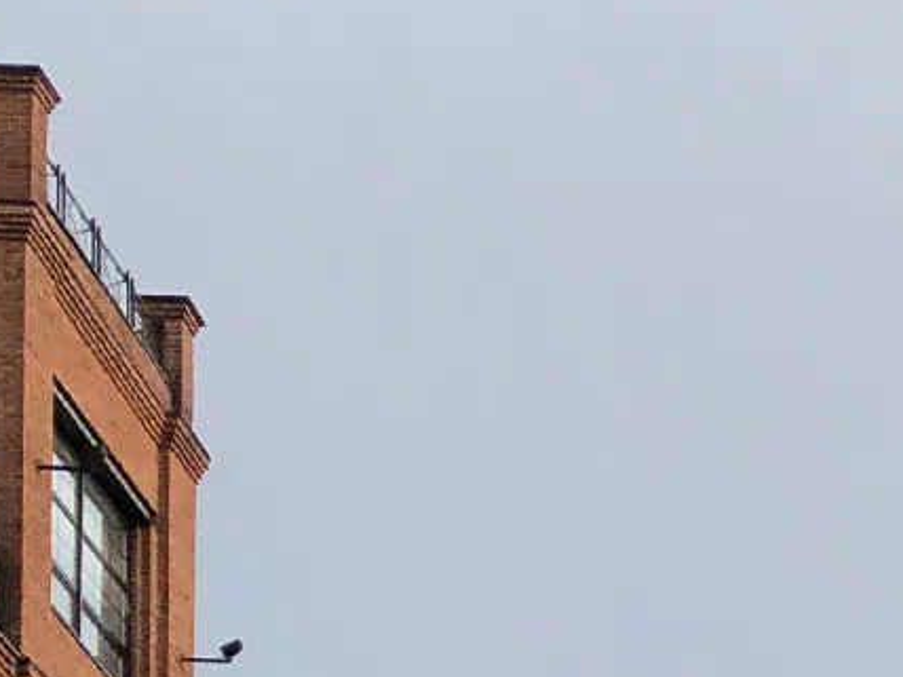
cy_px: 1843
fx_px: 4096
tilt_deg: +6.4
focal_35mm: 157
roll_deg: +2.0
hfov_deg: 11.2
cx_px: 1897
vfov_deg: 8.3
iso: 20
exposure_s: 1/471
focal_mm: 4
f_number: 1.8
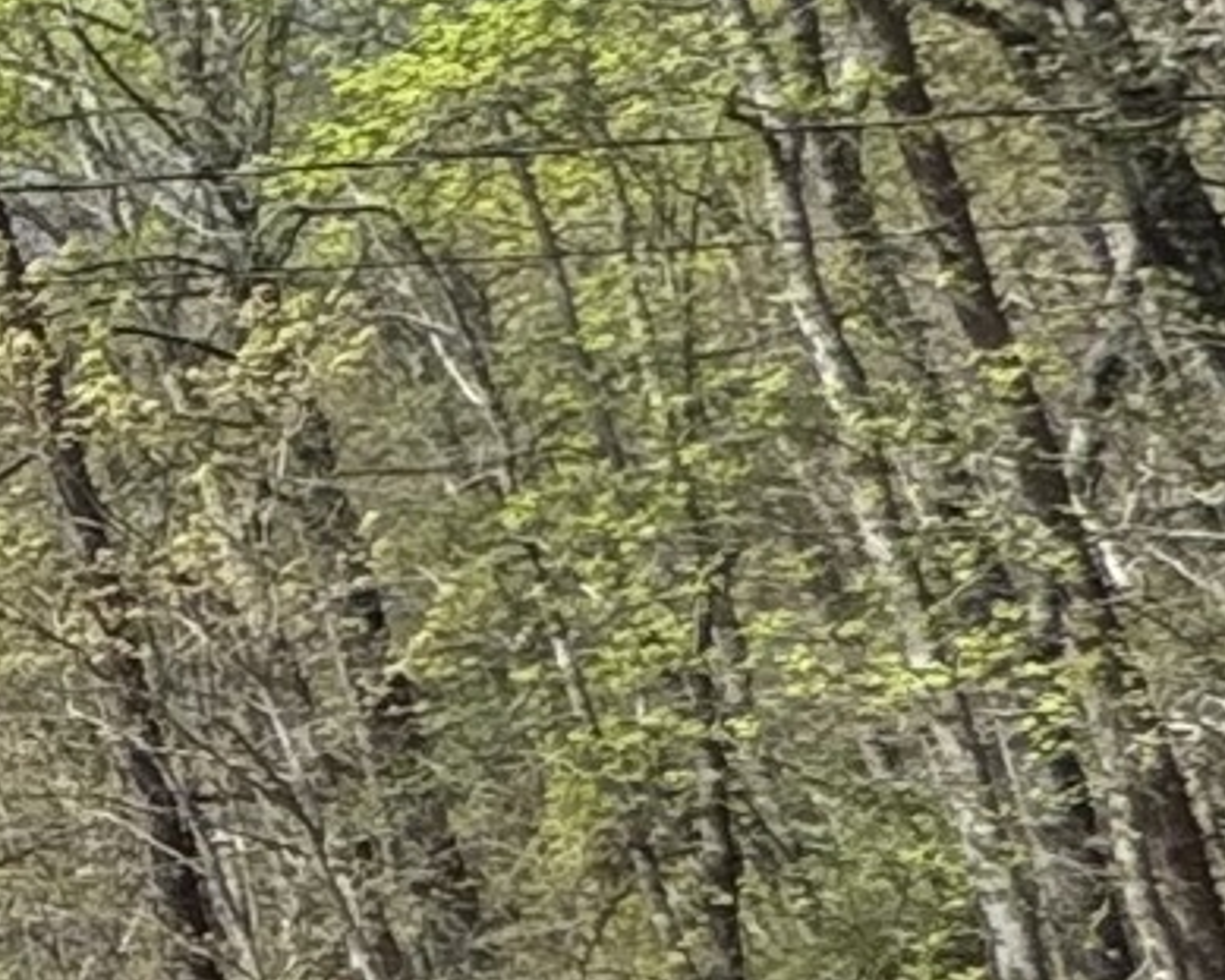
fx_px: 3915
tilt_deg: +14.2
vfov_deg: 14.2
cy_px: 759
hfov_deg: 10.2
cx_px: -2803
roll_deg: +2.7
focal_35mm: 108
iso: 40
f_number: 2.2
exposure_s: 1/1078
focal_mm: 2.22
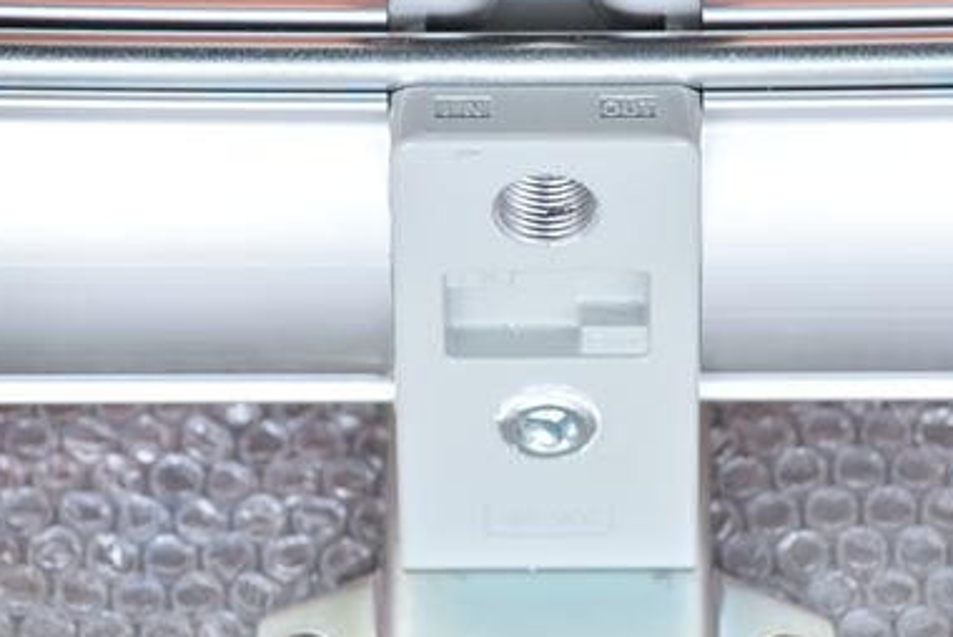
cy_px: 381
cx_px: 572
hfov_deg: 8.7
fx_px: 6279
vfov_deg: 5.8
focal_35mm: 237
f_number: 6.3
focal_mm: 120
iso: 1250
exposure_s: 1/50
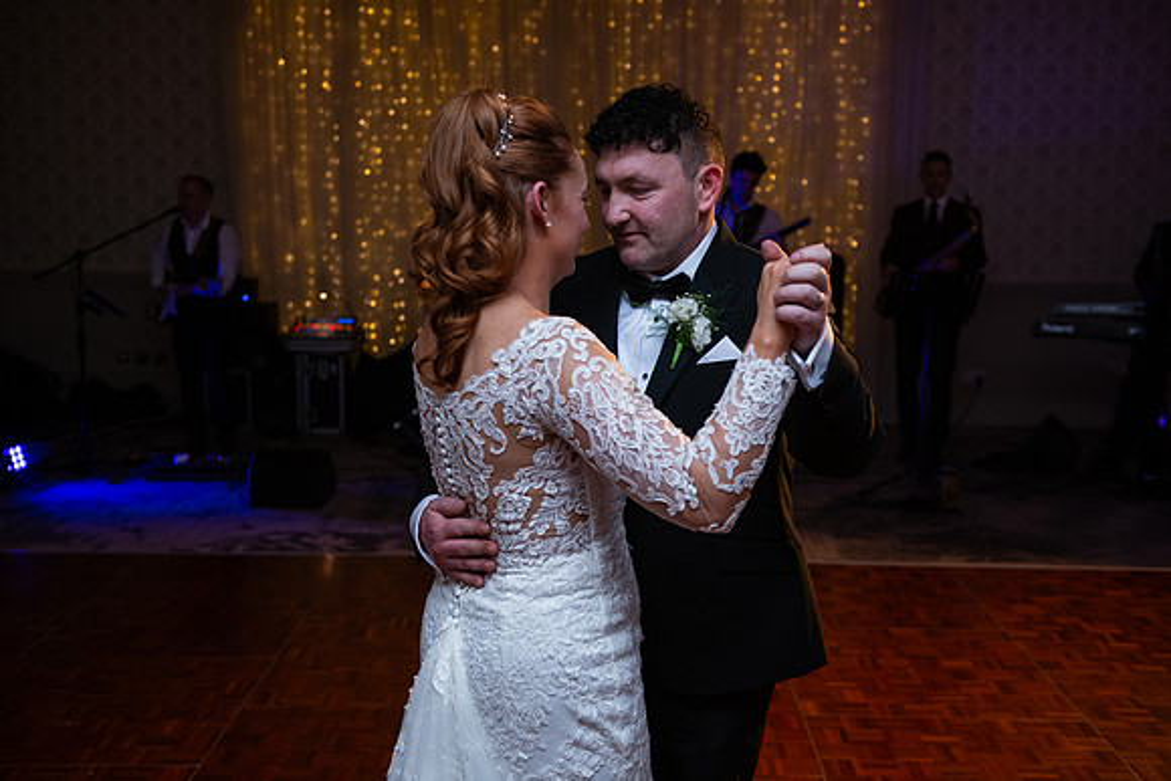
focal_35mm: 42
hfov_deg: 46.4
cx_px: 586
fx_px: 1366
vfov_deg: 31.9
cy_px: 390
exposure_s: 1/160
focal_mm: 42
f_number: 3.5
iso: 1000
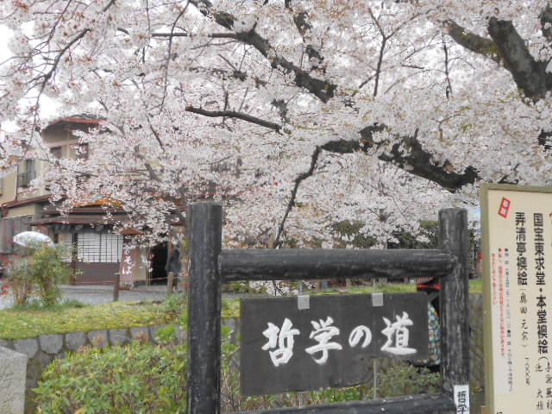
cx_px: 276
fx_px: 702
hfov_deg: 42.9
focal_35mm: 44
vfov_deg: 32.9
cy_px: 207
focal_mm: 7.8
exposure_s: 1/80
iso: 80
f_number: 4.5
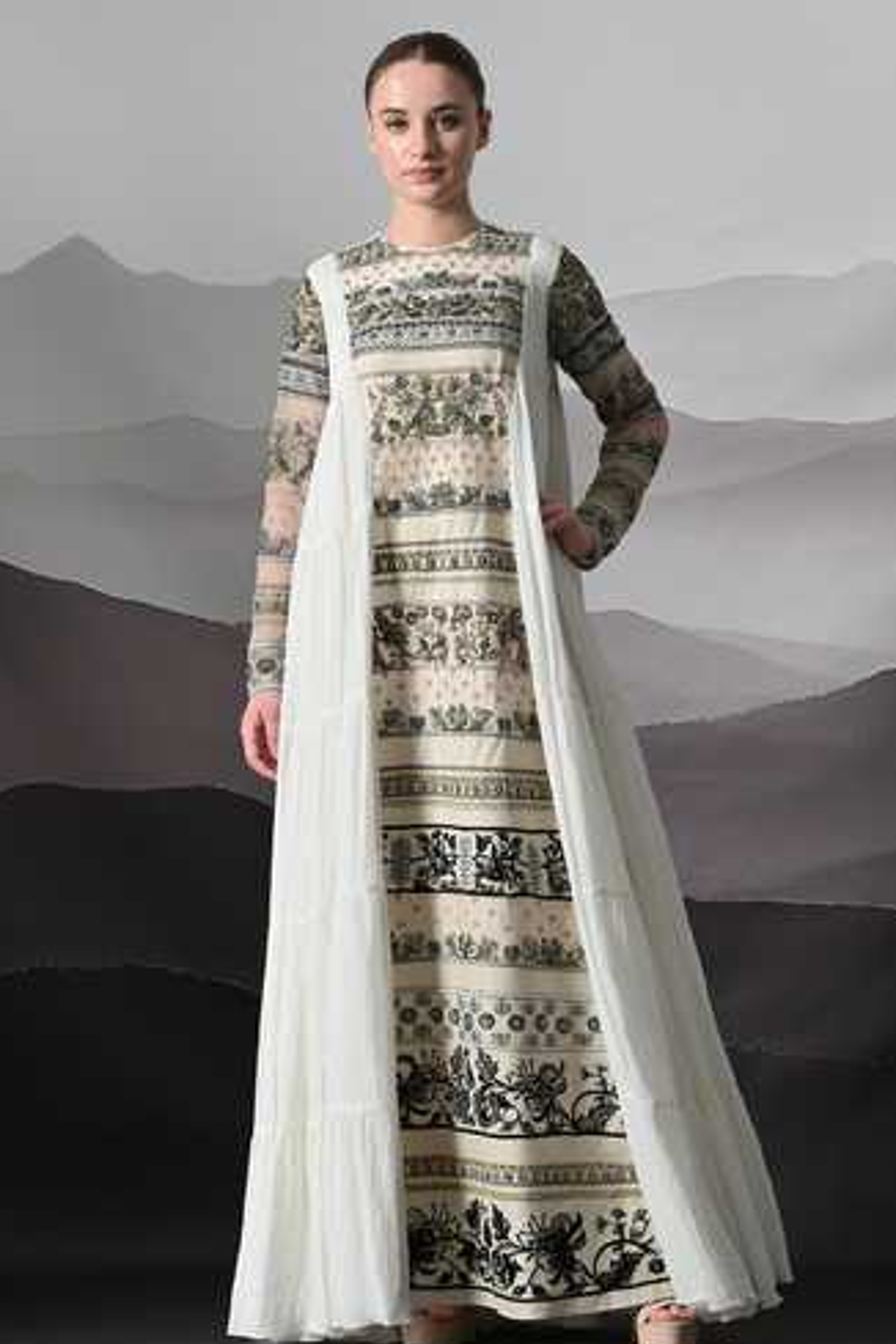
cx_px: 473
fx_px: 3285
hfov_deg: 15.5
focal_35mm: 88
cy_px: 699
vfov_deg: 23.1
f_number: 8
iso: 250
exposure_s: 1/160
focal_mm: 82
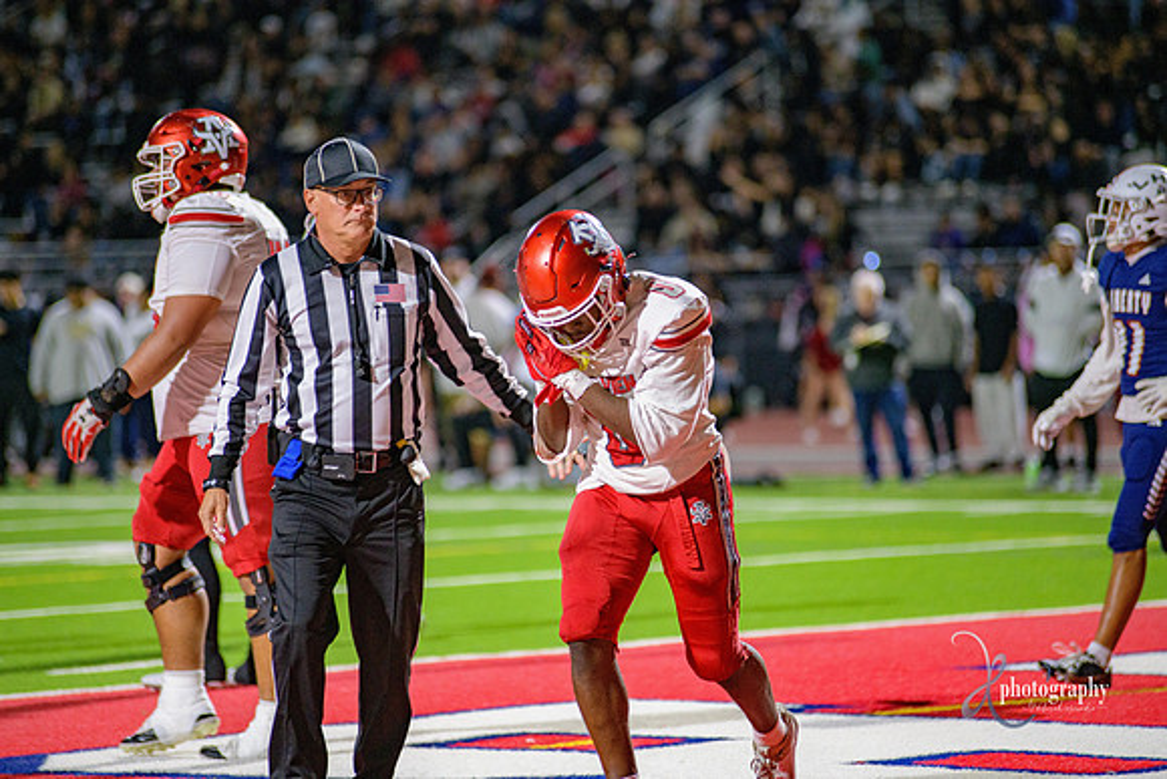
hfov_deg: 10.3
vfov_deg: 6.9
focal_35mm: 200
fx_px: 6485
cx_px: 584
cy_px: 390
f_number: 2.8
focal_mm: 200
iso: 2000
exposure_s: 1/320
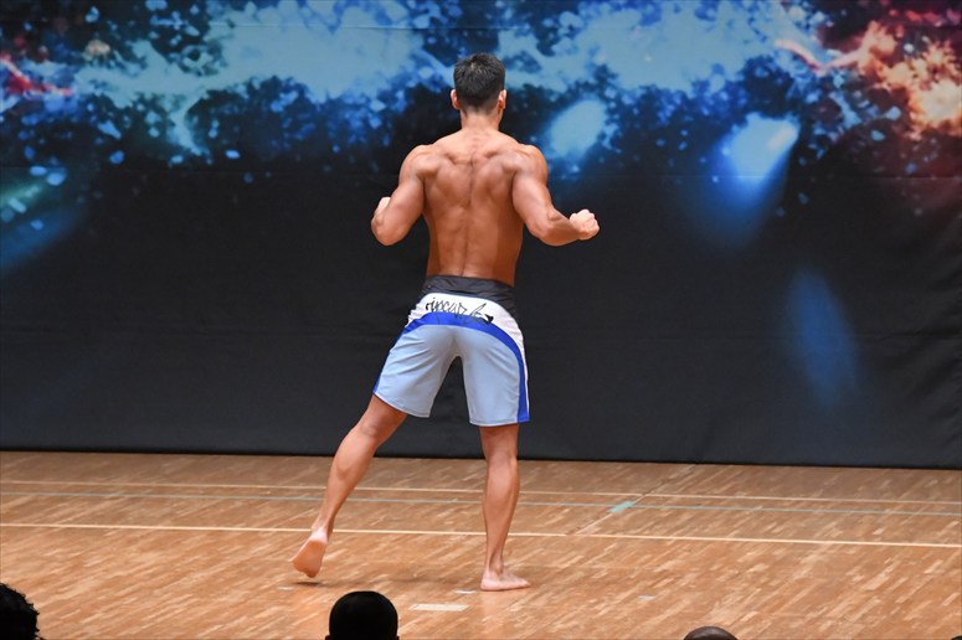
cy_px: 320
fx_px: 7212
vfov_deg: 5.1
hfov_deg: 7.6
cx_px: 481
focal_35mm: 270
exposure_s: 1/400
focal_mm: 180
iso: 8000
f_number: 5.6
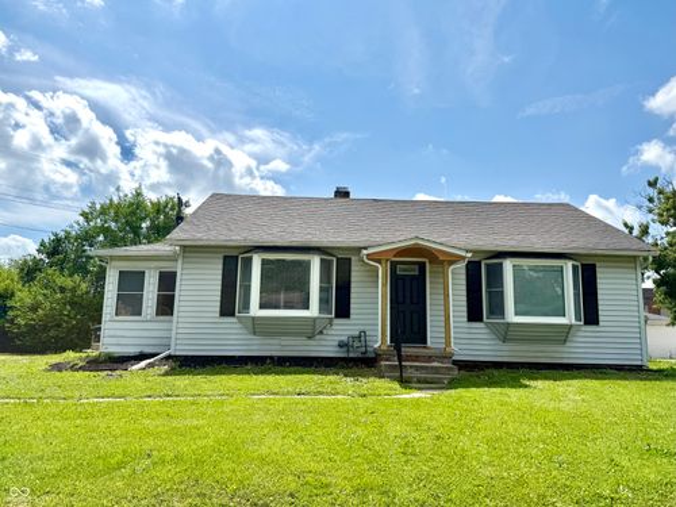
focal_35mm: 24
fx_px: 469
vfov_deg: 56.8
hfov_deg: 71.6
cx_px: 338
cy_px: 254
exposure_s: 1/10309
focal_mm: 6.76
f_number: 1.78
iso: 80
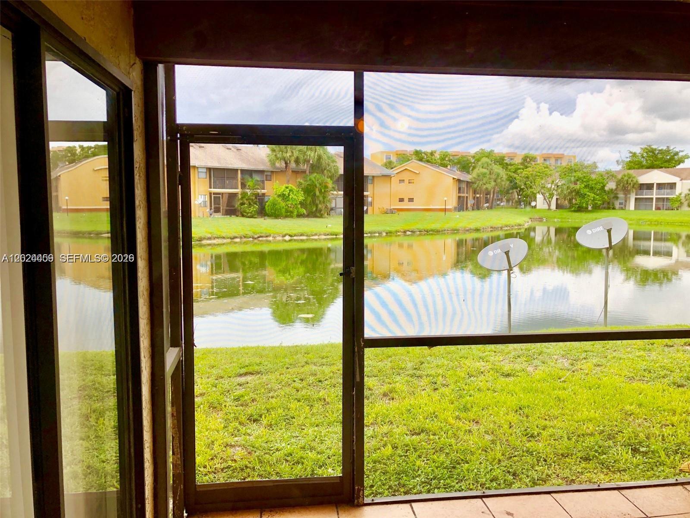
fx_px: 558
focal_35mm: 28
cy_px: 259
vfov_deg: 49.7
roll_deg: +0.5
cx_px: 345
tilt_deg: -5.2
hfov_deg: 63.4
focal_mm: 4
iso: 20
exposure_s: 1/428
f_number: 1.8
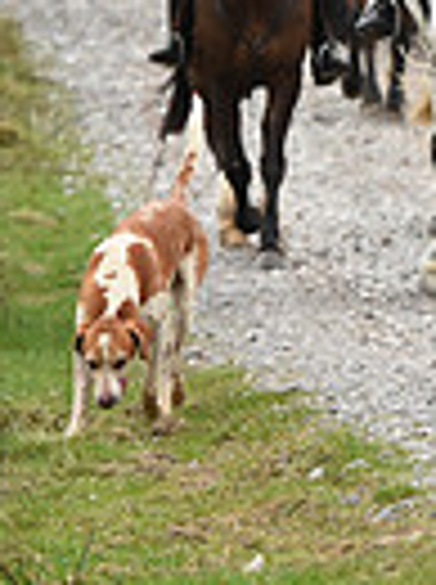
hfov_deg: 2.1
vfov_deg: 2.9
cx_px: 1142
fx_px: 11592
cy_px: -194
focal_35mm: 688
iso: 2200
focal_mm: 160
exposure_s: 1/1250
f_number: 4.5
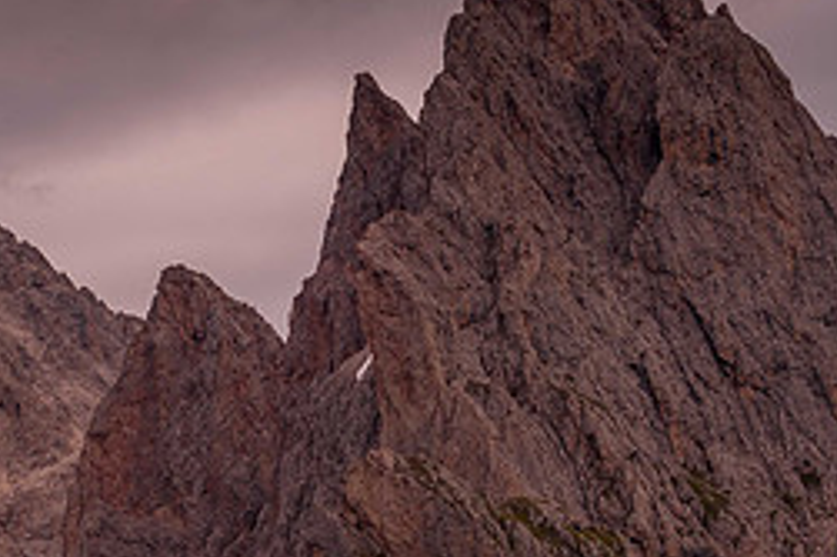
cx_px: 80
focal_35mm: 243
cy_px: 489
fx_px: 5646
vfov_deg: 5.6
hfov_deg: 8.4
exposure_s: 1/200
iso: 100
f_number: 5.6
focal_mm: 70
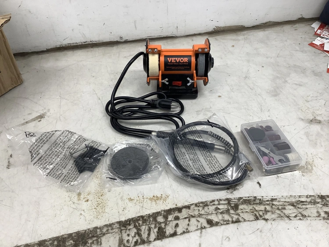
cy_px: 124
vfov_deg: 45.5
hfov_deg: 58.3
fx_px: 295
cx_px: 164
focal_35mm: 31
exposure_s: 1/120
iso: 64
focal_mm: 3.3
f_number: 2.4
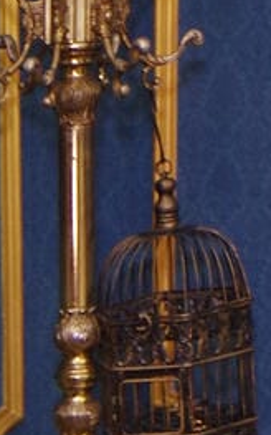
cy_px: 1342
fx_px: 2569
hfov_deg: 5.6
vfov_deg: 8.1
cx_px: -575
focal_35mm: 217
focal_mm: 21
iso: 400
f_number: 3.2
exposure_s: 1/60
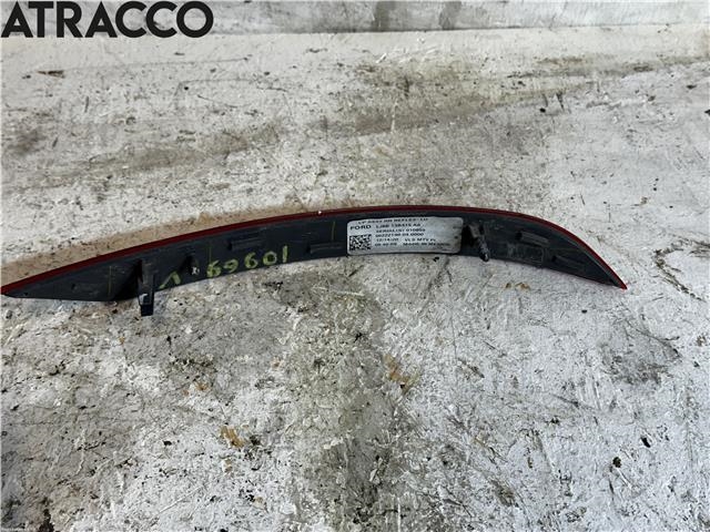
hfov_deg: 39.7
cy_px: 266
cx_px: 355
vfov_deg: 30.3
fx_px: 985
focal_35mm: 48
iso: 64
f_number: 1.78
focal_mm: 6.86
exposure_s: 1/50
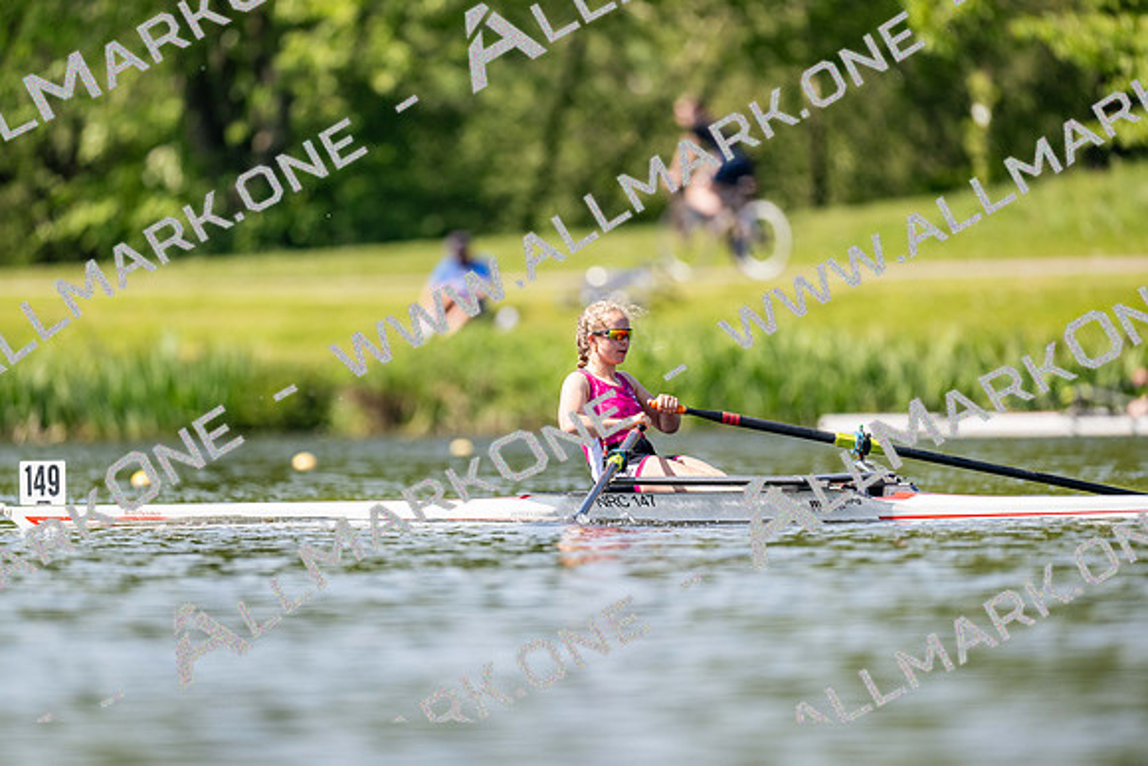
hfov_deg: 3.4
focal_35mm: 600
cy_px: 383
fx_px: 19137
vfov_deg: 2.3
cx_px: 574
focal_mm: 600
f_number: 4
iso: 400
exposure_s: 1/2500
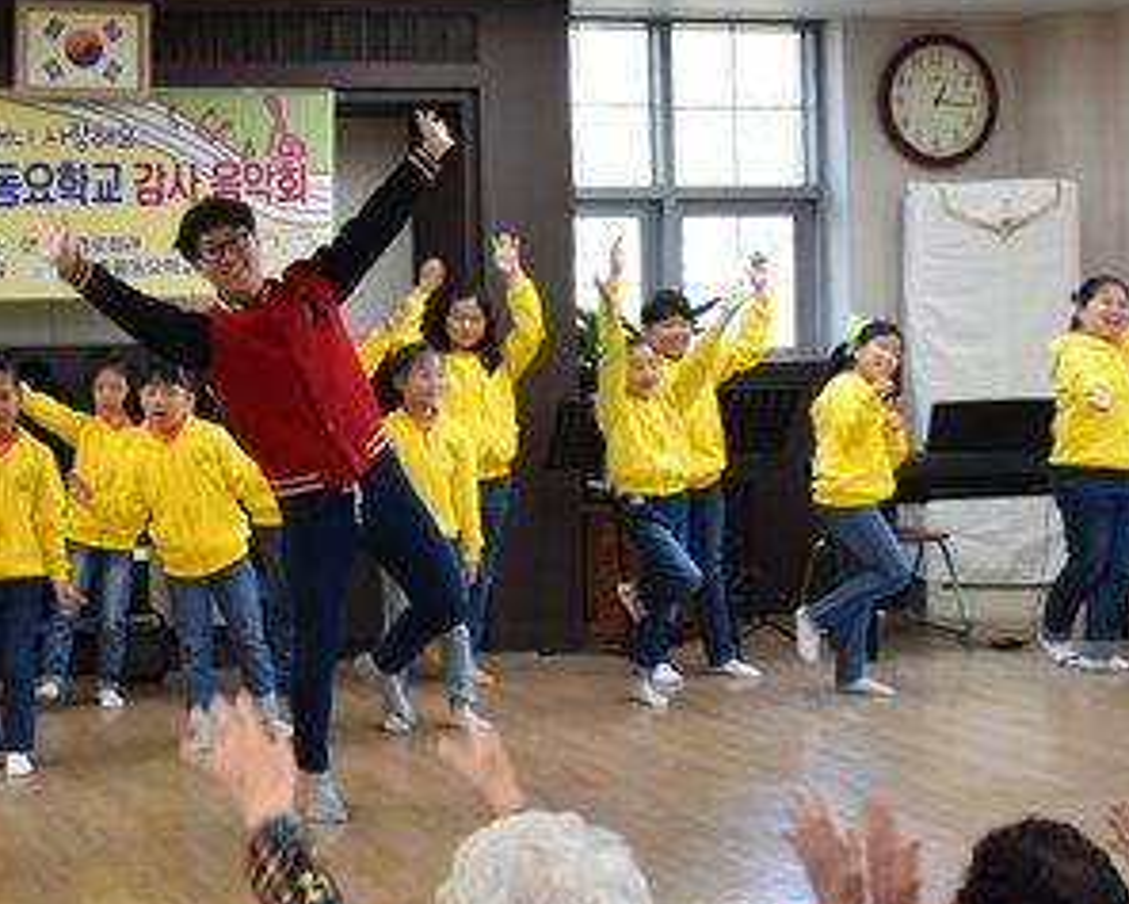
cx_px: 38
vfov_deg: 25.4
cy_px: 380
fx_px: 2006
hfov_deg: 29.6
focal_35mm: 60
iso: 640
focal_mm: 18
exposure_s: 1/60
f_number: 4
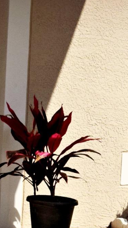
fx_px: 1493
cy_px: 298
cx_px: 368
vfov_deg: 8.6
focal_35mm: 247
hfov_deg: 4.7
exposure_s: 1/3200
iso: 800
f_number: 8
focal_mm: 35
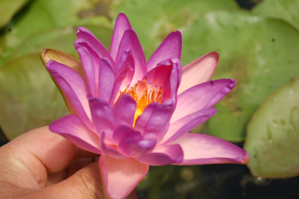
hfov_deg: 24.6
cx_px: 150
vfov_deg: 16.5
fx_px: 685
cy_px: 100
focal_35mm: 82
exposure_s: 1/320
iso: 200
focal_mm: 55
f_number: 9
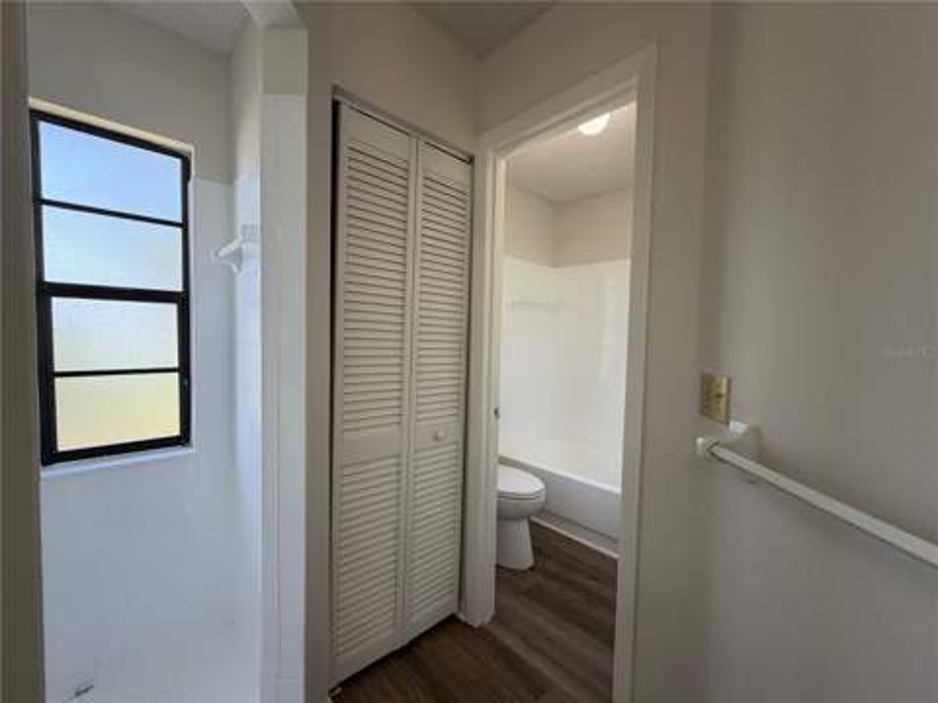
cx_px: 469
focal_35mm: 14
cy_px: 352
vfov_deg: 85.7
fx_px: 379
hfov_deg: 102.1
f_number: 2.2
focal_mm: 2.22
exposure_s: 1/121
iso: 100
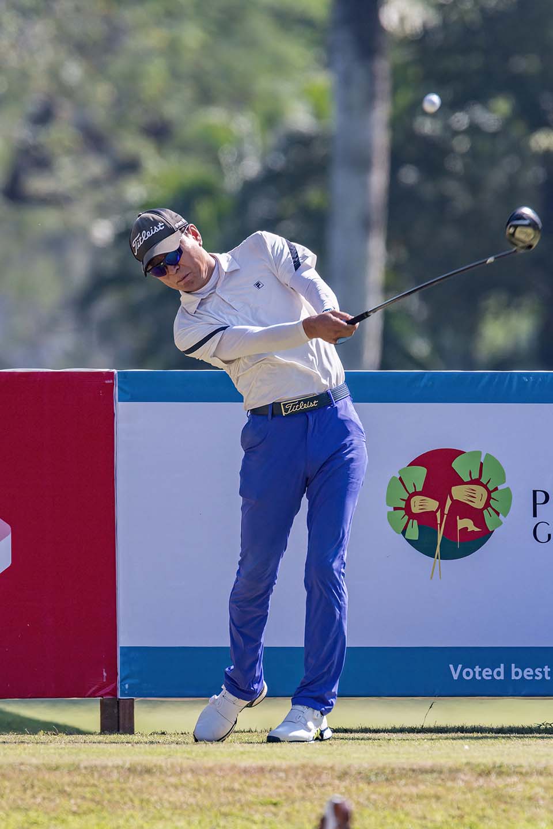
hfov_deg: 2.1
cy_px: 414
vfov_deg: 3.2
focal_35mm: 650
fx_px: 14976
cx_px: 276
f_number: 8
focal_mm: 650
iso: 800
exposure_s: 1/2000
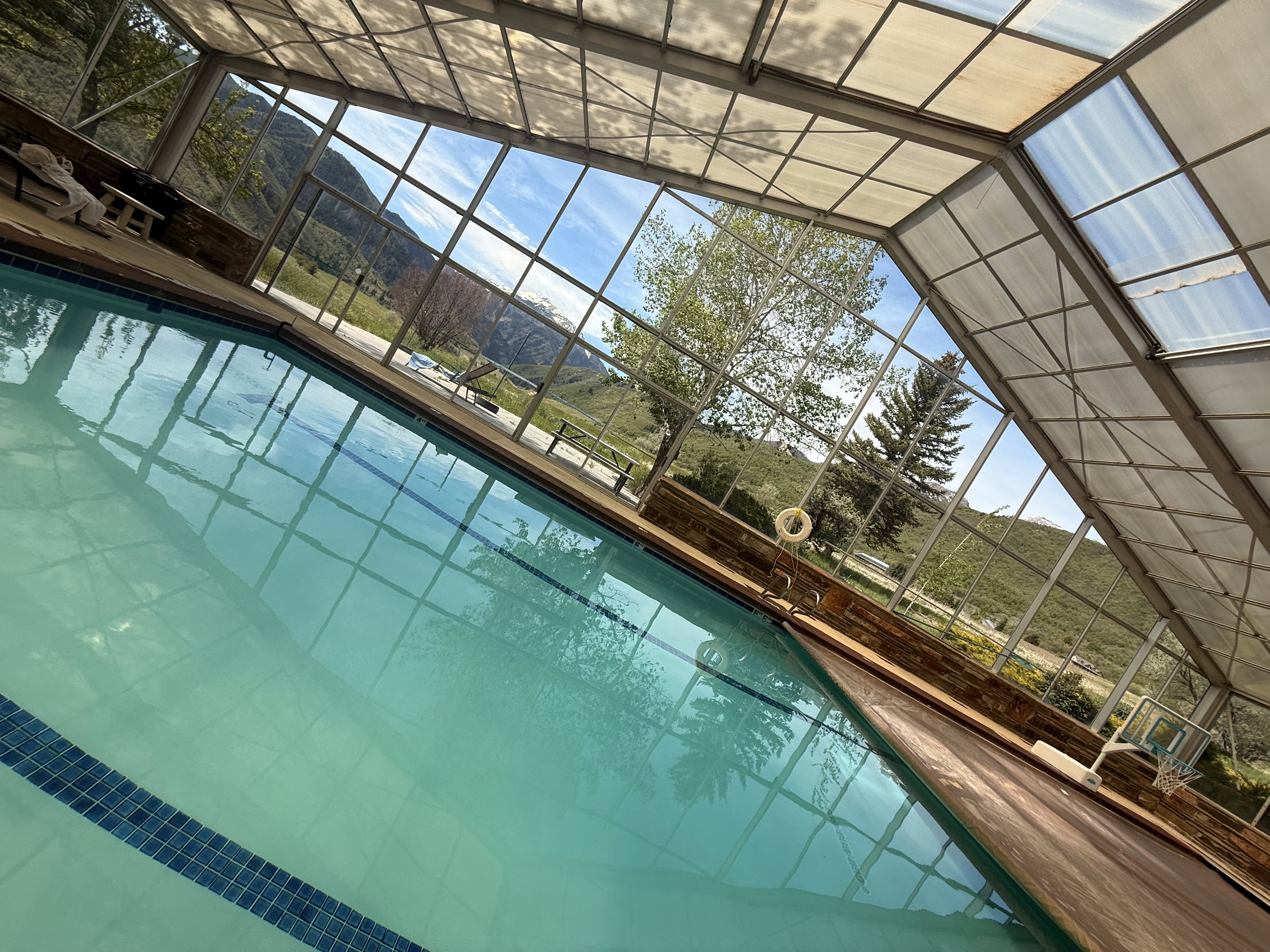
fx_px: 514
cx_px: 635
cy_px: 476
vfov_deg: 85.7
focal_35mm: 14
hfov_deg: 102.1
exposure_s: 1/1312
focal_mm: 2.22
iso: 50
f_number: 2.2
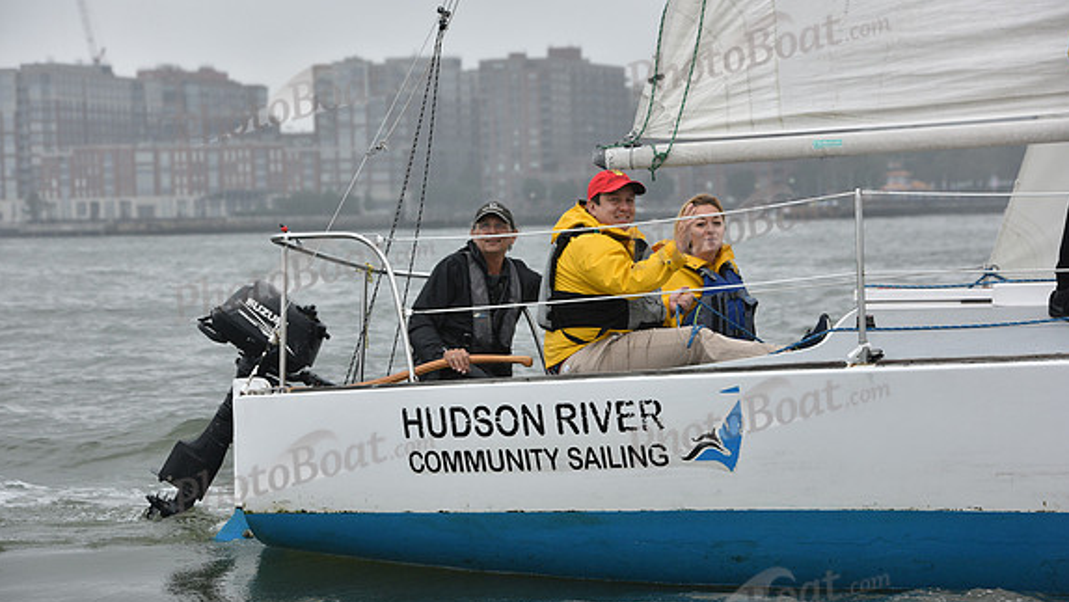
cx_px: 533
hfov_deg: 16.9
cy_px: 346
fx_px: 3600
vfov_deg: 9.5
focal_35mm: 127
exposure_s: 1/800
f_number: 6.3
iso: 400
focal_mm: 120
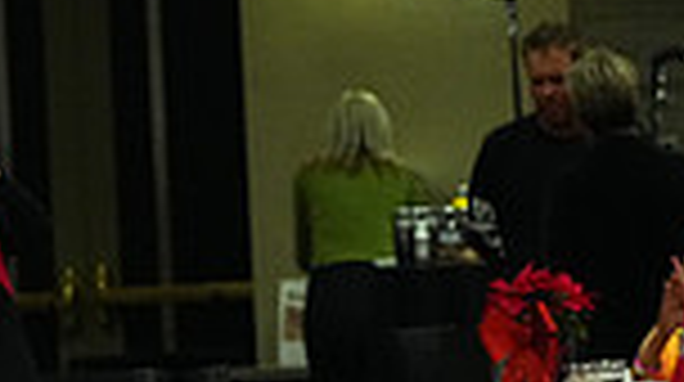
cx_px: 1179
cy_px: 402
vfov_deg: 2.0
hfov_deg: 3.6
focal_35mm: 597
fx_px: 10813
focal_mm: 149
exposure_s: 1/320
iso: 6400
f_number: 5.6
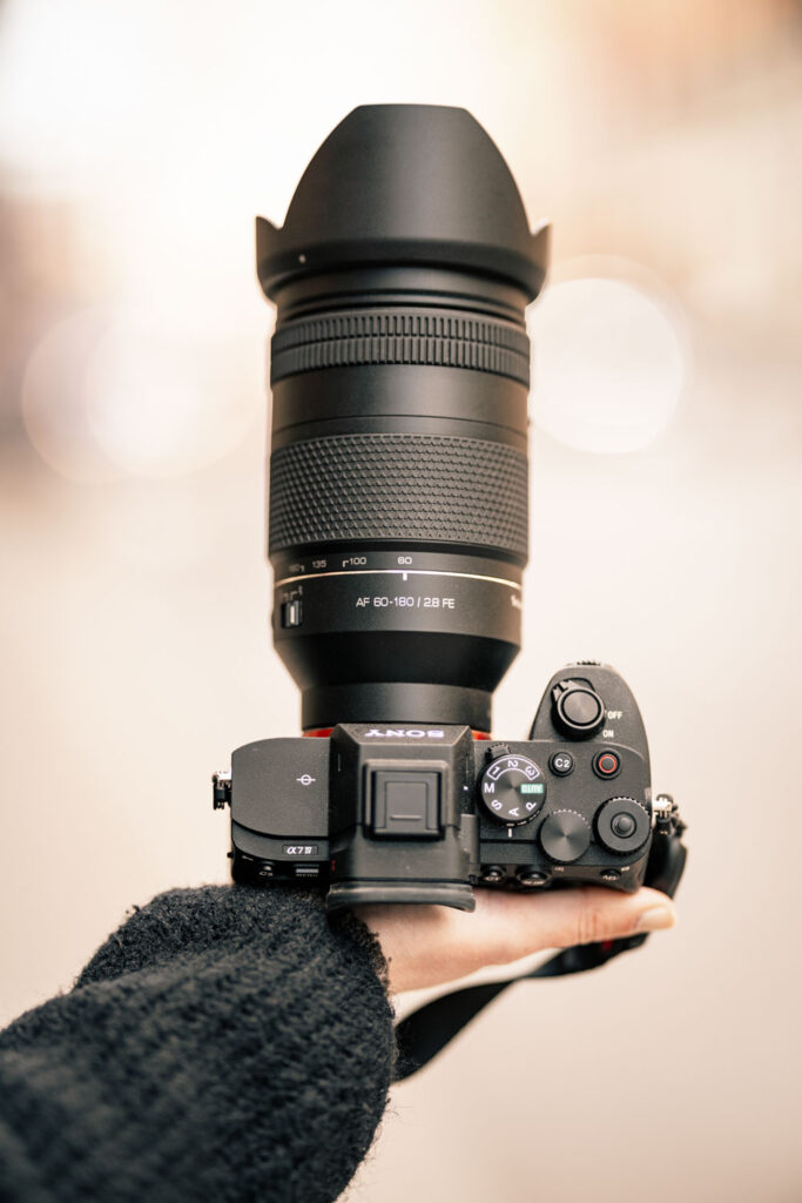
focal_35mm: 85
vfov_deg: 23.9
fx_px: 2839
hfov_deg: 16.1
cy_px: 602
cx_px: 401
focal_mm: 85
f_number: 1.4
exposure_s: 1/320
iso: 500
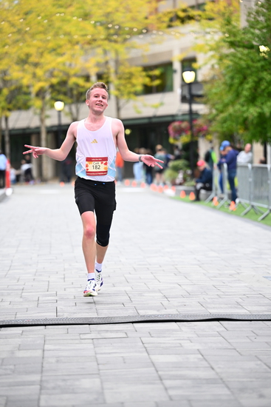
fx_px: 1410
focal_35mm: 125
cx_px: 136
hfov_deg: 11.0
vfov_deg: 16.4
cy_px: 204
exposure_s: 1/1250
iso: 1600
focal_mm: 125
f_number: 2.8
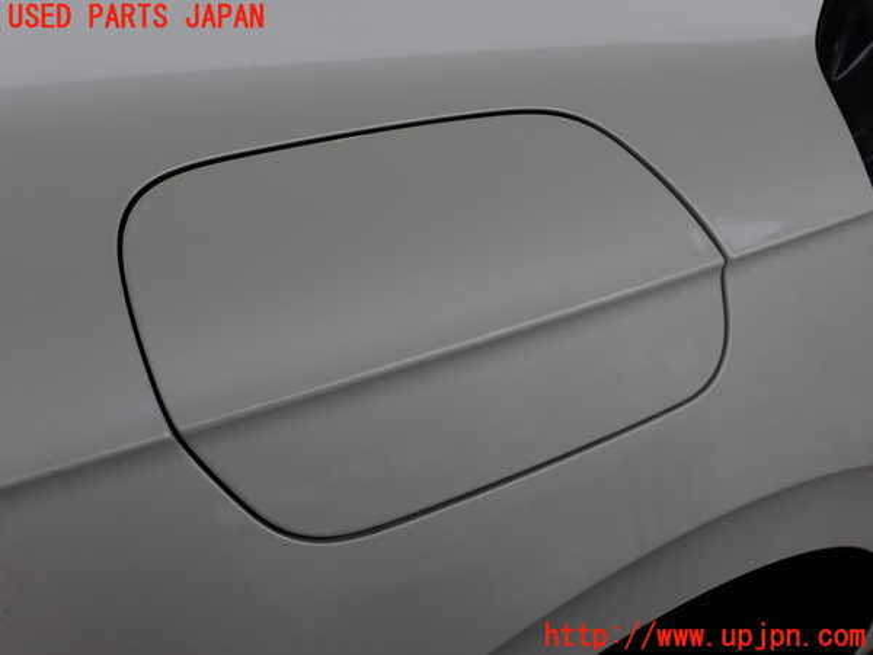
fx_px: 757
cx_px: 436
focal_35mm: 30
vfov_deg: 46.8
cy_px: 328
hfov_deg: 60.0
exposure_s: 1/125
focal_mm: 5.4
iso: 100
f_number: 9
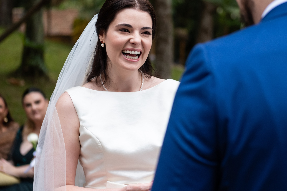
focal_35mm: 88
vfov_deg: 15.5
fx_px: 702
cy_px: 90
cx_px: 154
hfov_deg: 23.1
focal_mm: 50
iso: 800
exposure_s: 1/320
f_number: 2.2
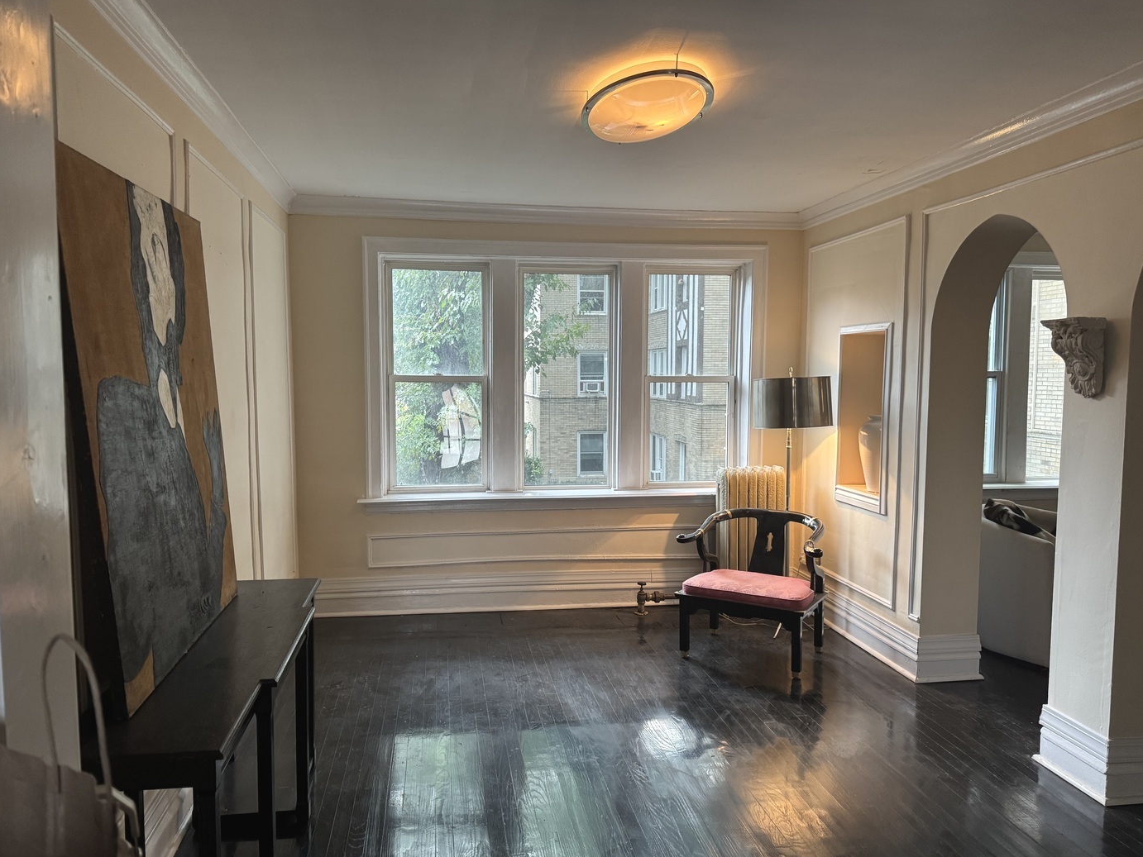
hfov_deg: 69.4
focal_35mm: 25
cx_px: 559
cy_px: 435
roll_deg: +0.2
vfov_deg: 54.9
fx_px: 826
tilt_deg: -5.1
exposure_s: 1/60
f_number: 1.78
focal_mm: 6.76
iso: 320
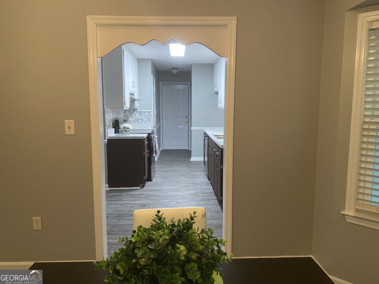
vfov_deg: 53.1
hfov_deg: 67.3
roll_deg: +0.1
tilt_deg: -7.2
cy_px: 142
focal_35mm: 26
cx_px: 190
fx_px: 285
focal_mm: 4.25
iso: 250
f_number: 1.8
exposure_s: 1/60
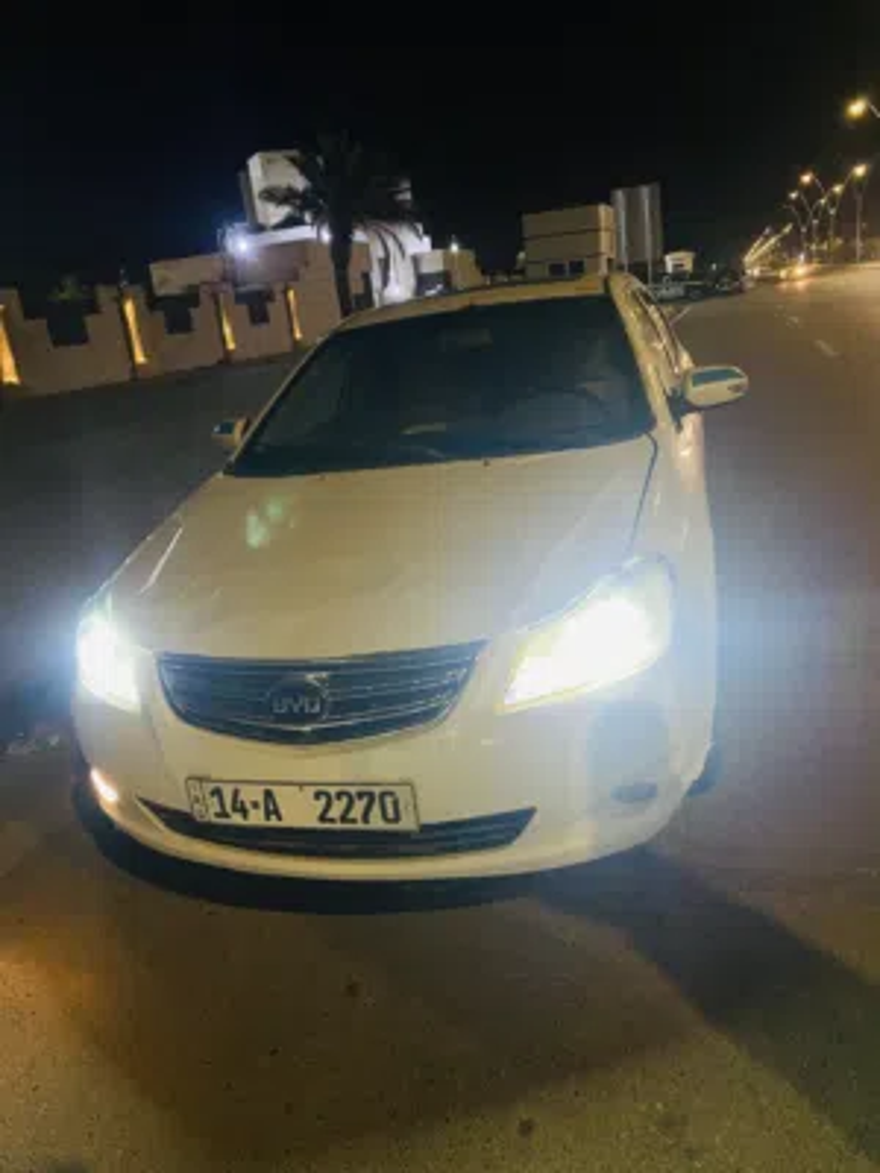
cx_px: 440
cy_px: 586
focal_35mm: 26
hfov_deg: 53.1
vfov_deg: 67.3
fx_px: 881
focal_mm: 4.25
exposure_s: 1/50
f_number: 1.8
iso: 125
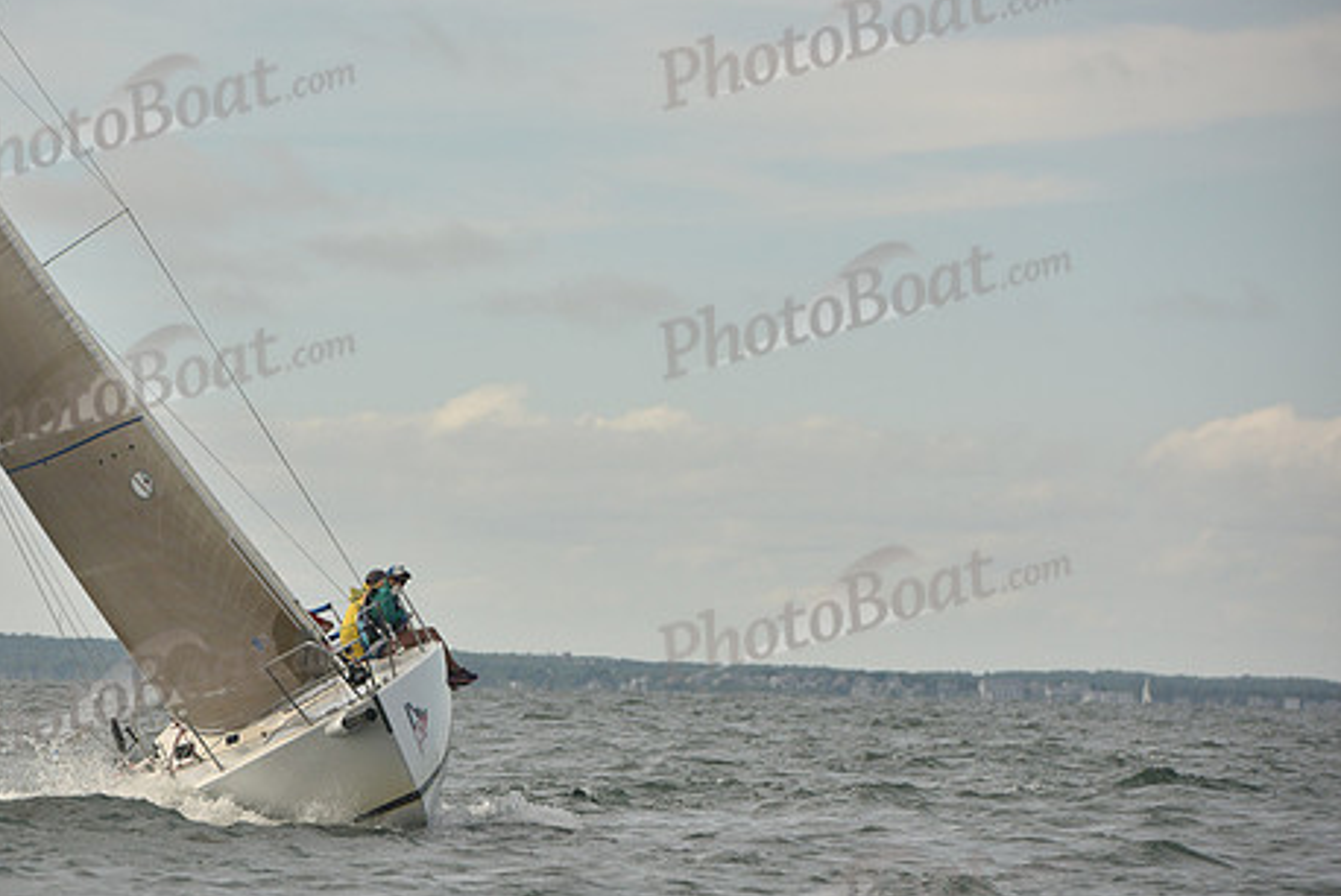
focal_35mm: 253
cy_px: 496
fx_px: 9430
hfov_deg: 8.1
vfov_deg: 5.4
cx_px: 509
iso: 320
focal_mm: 200
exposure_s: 1/1000
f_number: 7.1
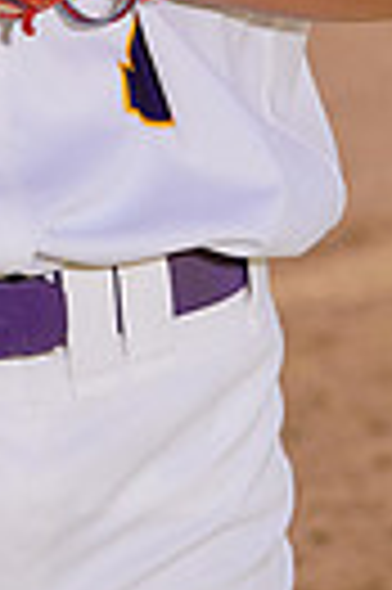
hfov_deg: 1.6
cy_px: -635
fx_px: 14197
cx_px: 38
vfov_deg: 2.4
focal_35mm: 867
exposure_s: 1/250
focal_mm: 196
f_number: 10
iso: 100
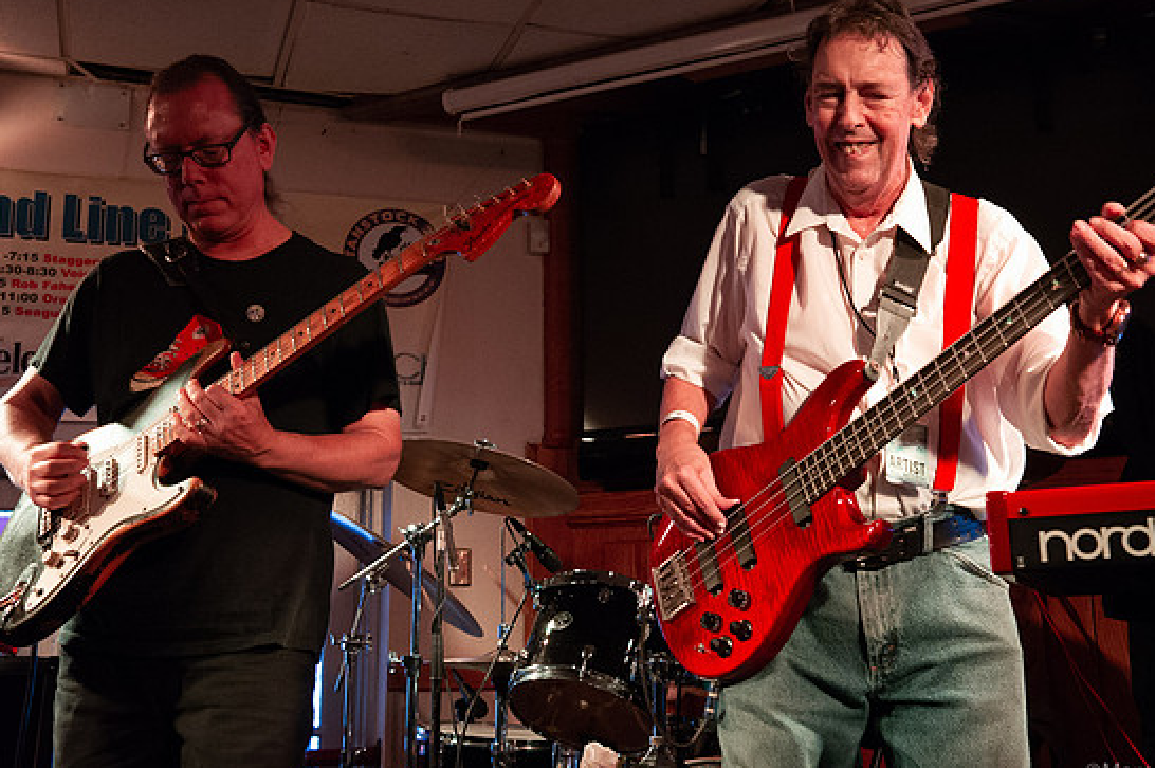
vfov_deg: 29.8
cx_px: 597
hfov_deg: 43.6
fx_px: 1442
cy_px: 330
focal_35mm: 45
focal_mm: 38
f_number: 6.3
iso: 6400
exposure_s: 1/60
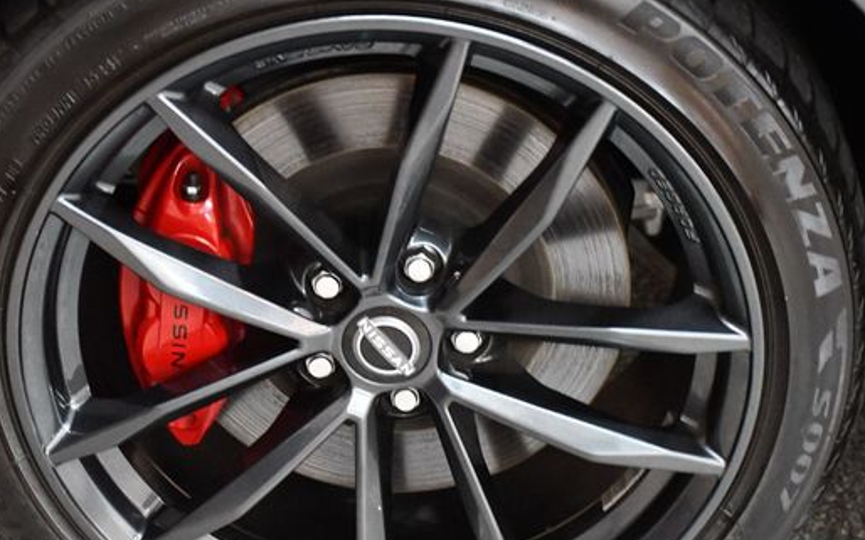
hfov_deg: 24.4
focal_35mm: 85
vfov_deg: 15.3
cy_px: 316
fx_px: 2003
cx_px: 409
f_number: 4.5
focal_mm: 45
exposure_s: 1/60
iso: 8000
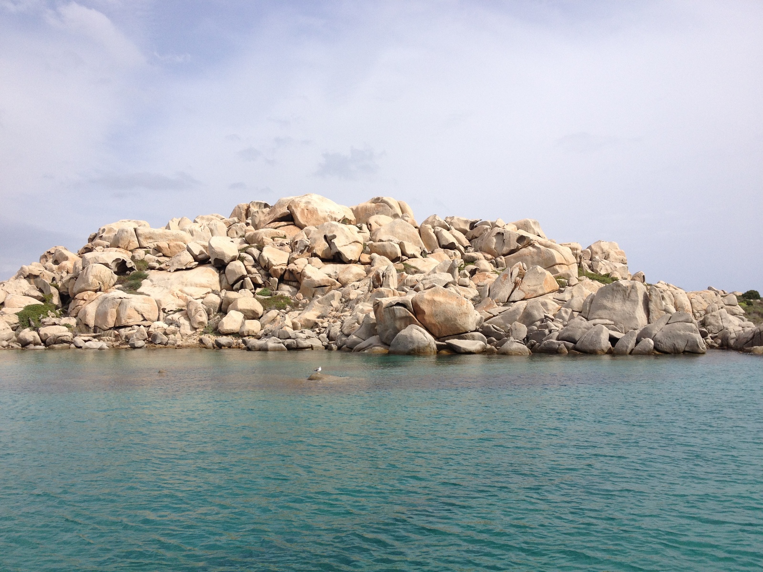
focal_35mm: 35
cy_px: 286
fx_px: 771
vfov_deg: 40.7
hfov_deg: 52.6
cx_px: 382
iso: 64
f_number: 2.4
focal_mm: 4.28
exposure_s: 1/2404
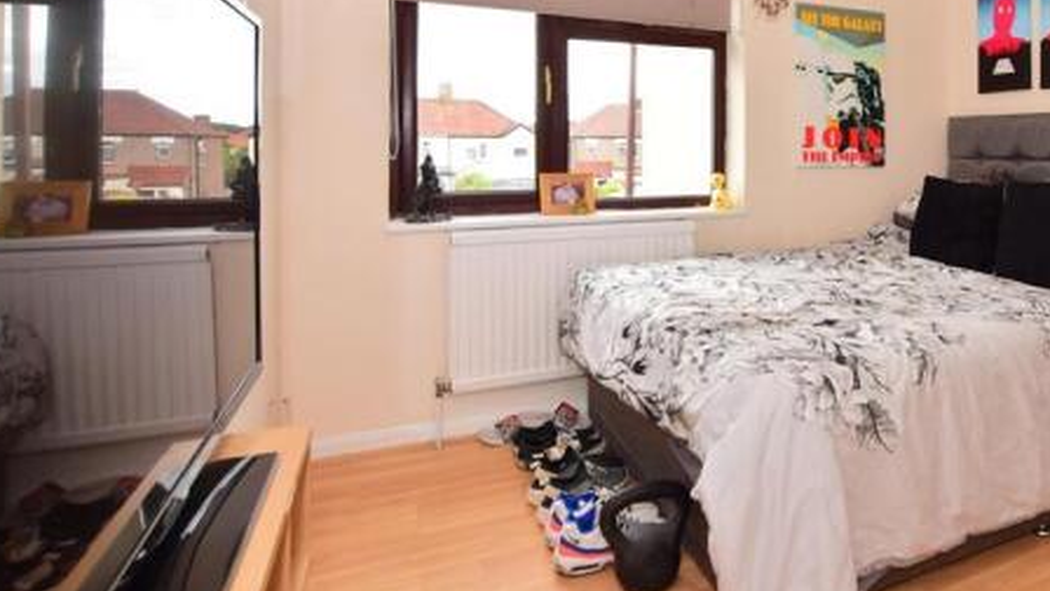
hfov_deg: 75.1
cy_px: 137
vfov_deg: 47.4
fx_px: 640
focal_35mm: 23
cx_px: 736
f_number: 7.1
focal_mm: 10
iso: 400
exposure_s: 1/100
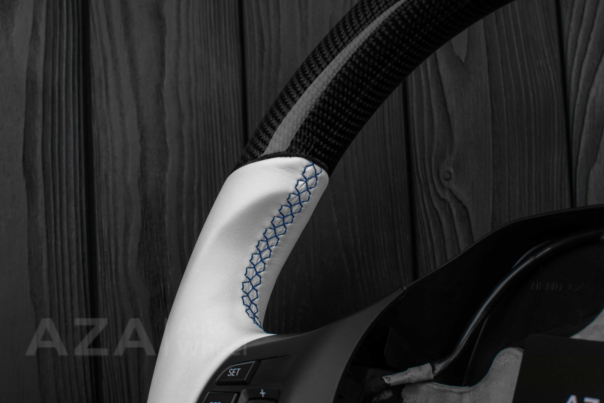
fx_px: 898
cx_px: 296
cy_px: 201
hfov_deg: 37.2
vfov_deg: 25.3
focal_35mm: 54
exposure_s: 1/125
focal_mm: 35
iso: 500
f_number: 6.3
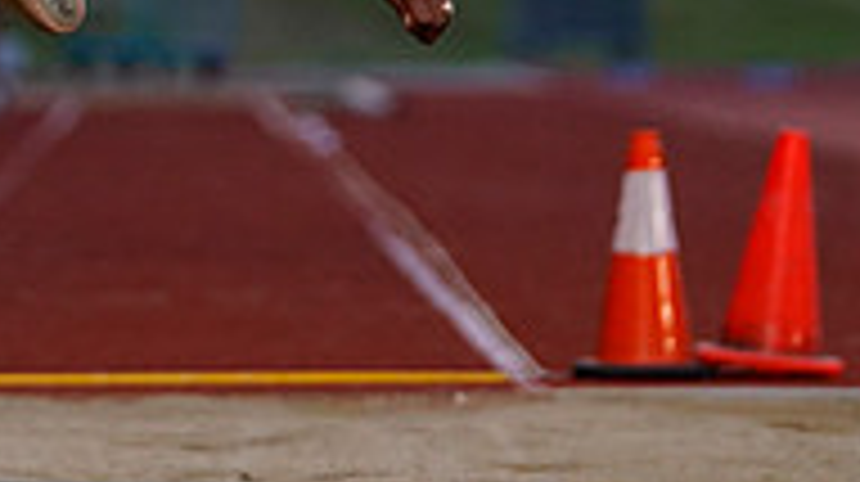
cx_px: 153
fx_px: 10958
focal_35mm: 481
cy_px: -358
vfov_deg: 2.5
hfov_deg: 4.5
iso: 2500
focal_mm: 151
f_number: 2.8
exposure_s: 1/1600
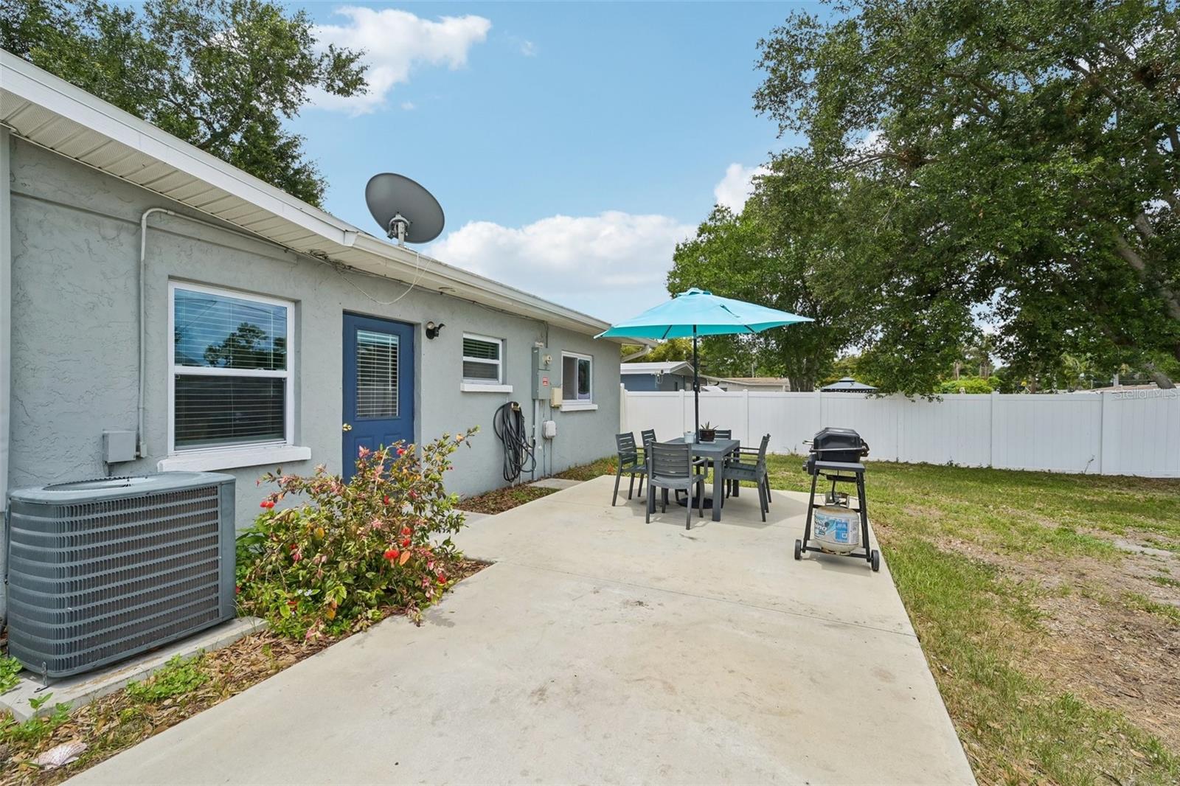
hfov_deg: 104.3
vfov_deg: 81.2
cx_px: 590
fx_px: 459
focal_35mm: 14
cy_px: 393
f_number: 8
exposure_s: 1/1250
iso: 400
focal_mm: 14
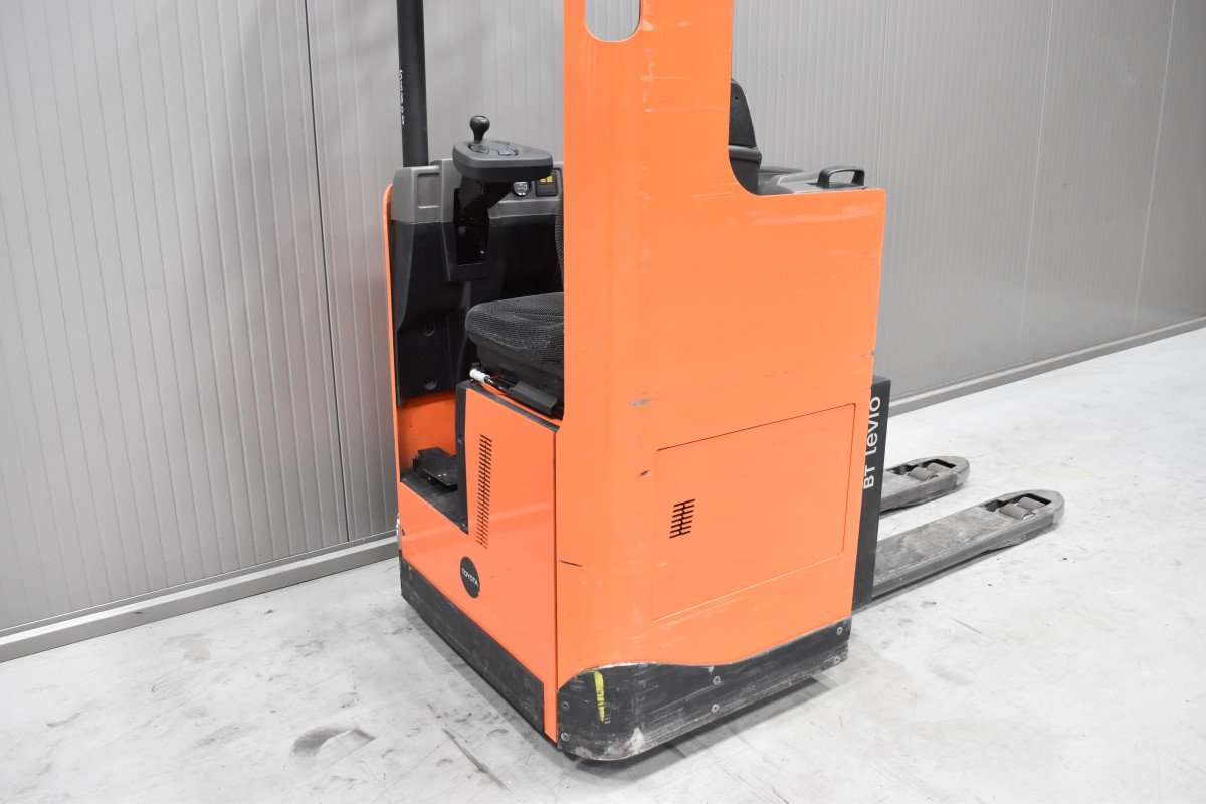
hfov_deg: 61.9
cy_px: 402
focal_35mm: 30
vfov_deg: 43.6
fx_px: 1005
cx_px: 603
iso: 1600
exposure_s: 1/25
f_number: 5
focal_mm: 20
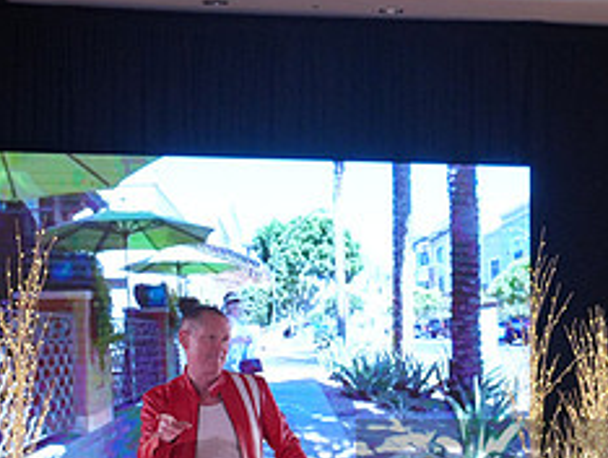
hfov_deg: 14.0
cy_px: 488
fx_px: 2426
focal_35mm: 138
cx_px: 639
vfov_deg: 10.6
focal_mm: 58
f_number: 4.5
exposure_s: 1/400
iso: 2000
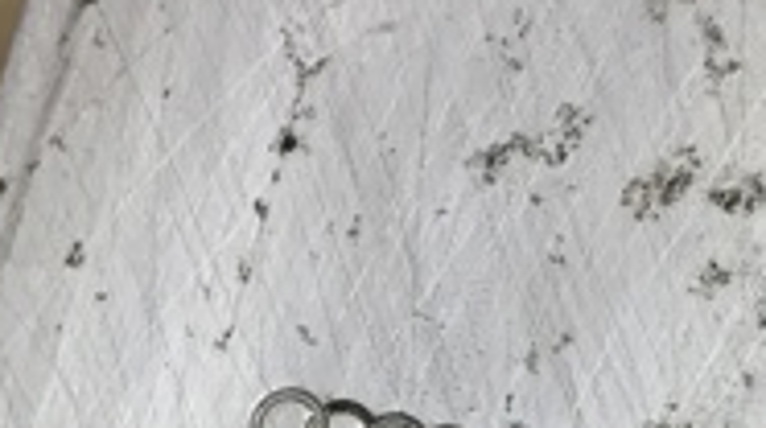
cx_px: 605
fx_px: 2211
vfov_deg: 10.0
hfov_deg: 19.5
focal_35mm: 109
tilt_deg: -75.6
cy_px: 951
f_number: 2.2
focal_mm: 4.15
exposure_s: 1/33
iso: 32
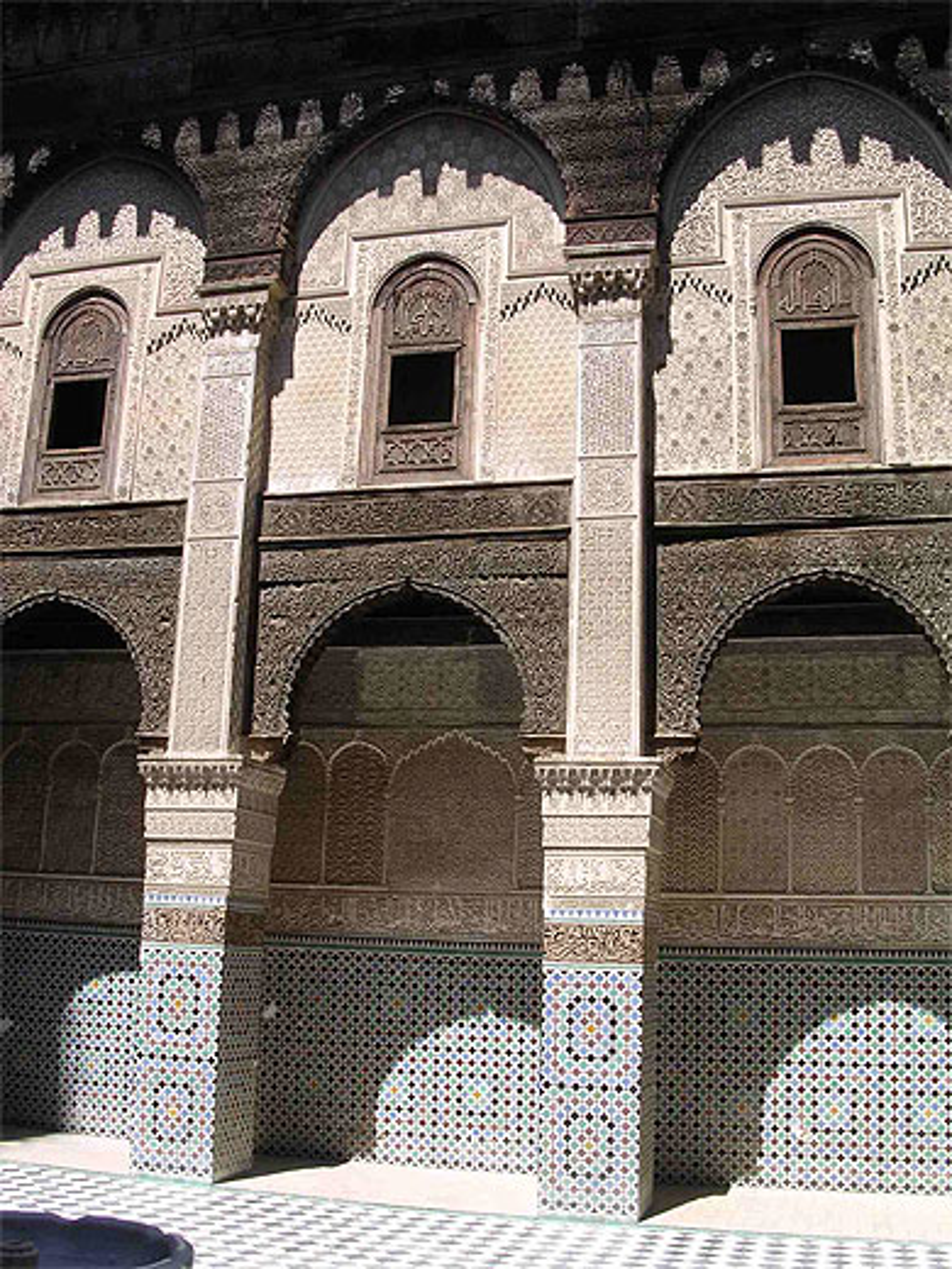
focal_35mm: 38
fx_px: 1393
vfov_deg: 49.0
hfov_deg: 37.7
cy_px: 634
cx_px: 476
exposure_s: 1/157
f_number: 5.6
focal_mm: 5.8
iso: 100
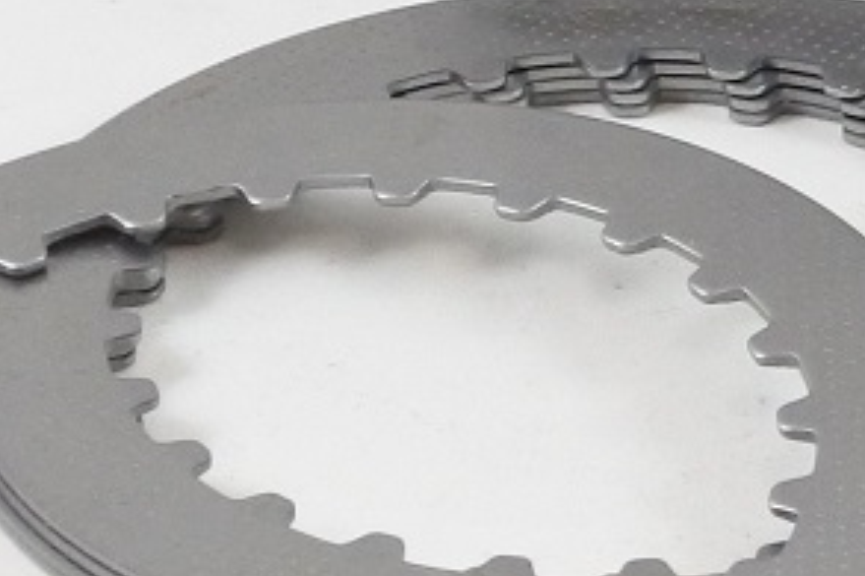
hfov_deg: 8.2
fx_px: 5955
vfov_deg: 5.5
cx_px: 1197
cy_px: -362
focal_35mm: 248
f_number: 4.5
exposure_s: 1/125
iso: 640
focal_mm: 16.8
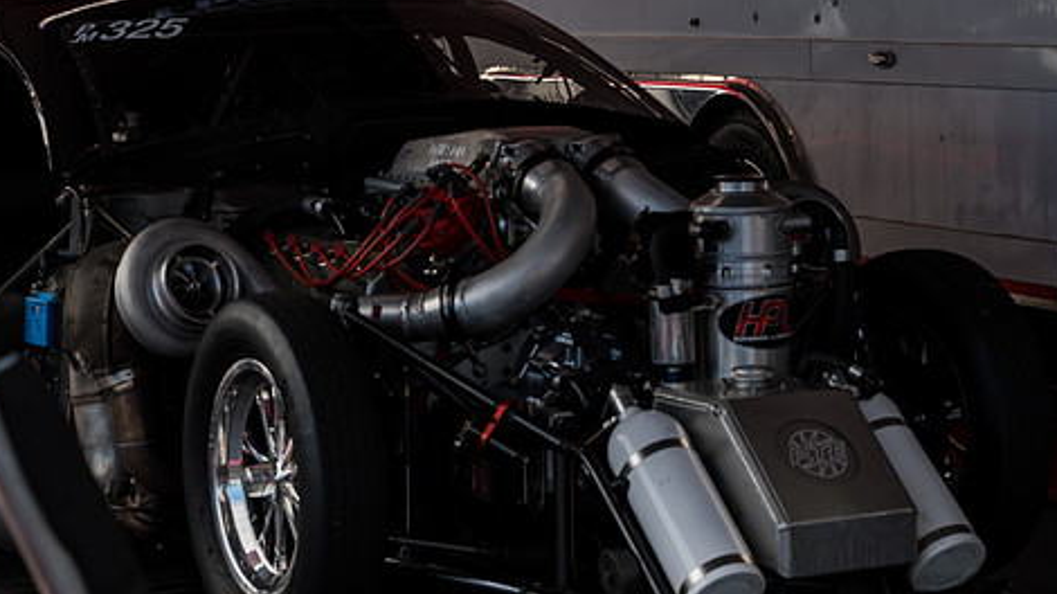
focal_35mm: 97
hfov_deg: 22.0
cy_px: 327
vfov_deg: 12.5
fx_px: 2718
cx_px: 477
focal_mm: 50
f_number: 9
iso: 400
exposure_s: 1/200
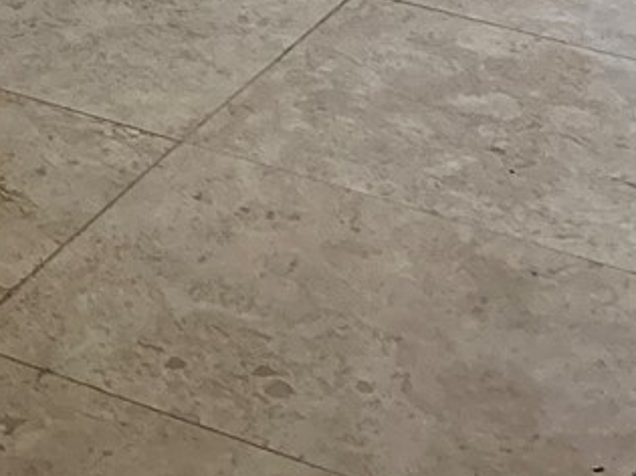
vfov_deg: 7.7
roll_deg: +1.4
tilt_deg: -6.3
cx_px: -1092
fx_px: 3104
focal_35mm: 169
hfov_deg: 9.7
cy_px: -948
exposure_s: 1/60
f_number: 1.5
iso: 160
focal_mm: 5.7
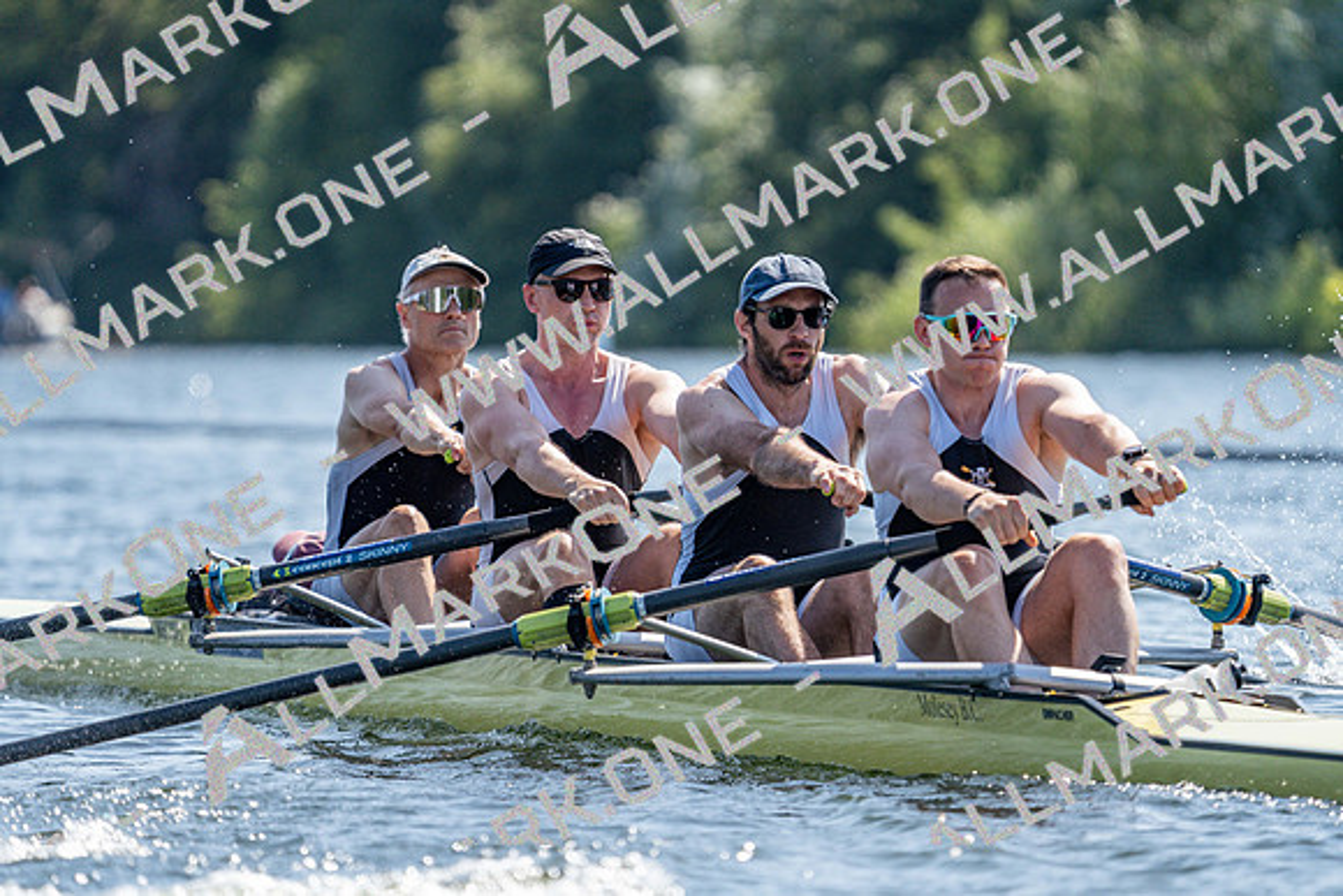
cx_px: 672
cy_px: 448
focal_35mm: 419
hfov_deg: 4.9
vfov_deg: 3.3
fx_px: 15634
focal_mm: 419
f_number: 6.3
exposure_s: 1/2000
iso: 500
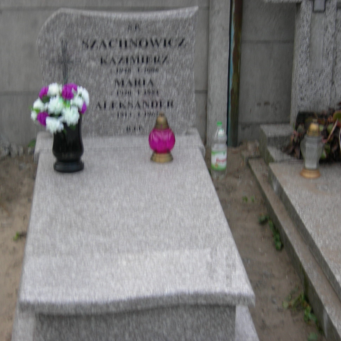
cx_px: 163
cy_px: 170
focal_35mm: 78
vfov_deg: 22.2
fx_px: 869
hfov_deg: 22.2
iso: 64
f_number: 3.5
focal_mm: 13.7
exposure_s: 1/32.7
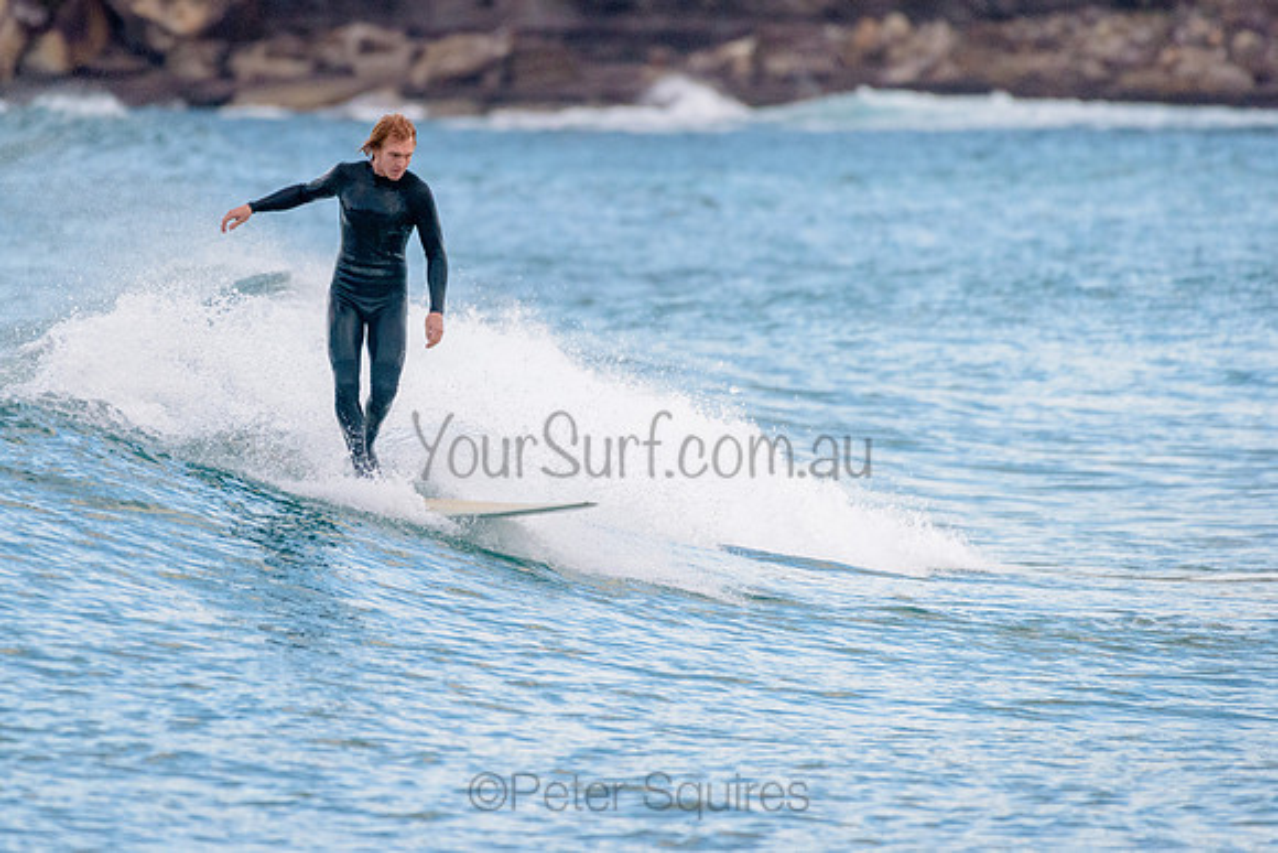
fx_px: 21724
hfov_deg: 3.4
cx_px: 496
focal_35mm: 612
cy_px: 336
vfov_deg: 2.2
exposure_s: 1/2000
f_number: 5.6
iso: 1250
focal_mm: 500
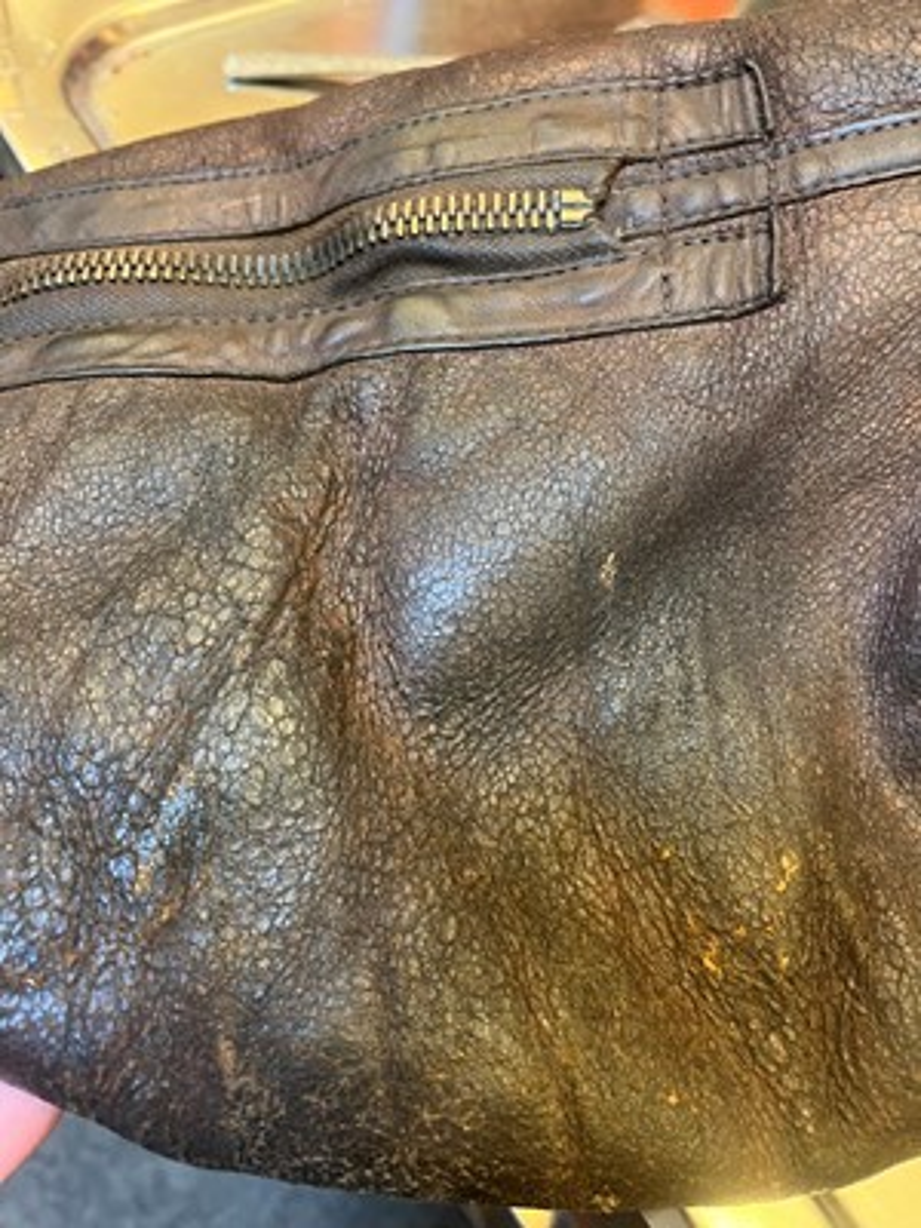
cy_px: 614
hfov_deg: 53.1
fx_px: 922
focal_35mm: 26
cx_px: 460
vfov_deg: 67.3
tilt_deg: -63.0
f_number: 1.6
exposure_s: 1/50
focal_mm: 5.1
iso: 500
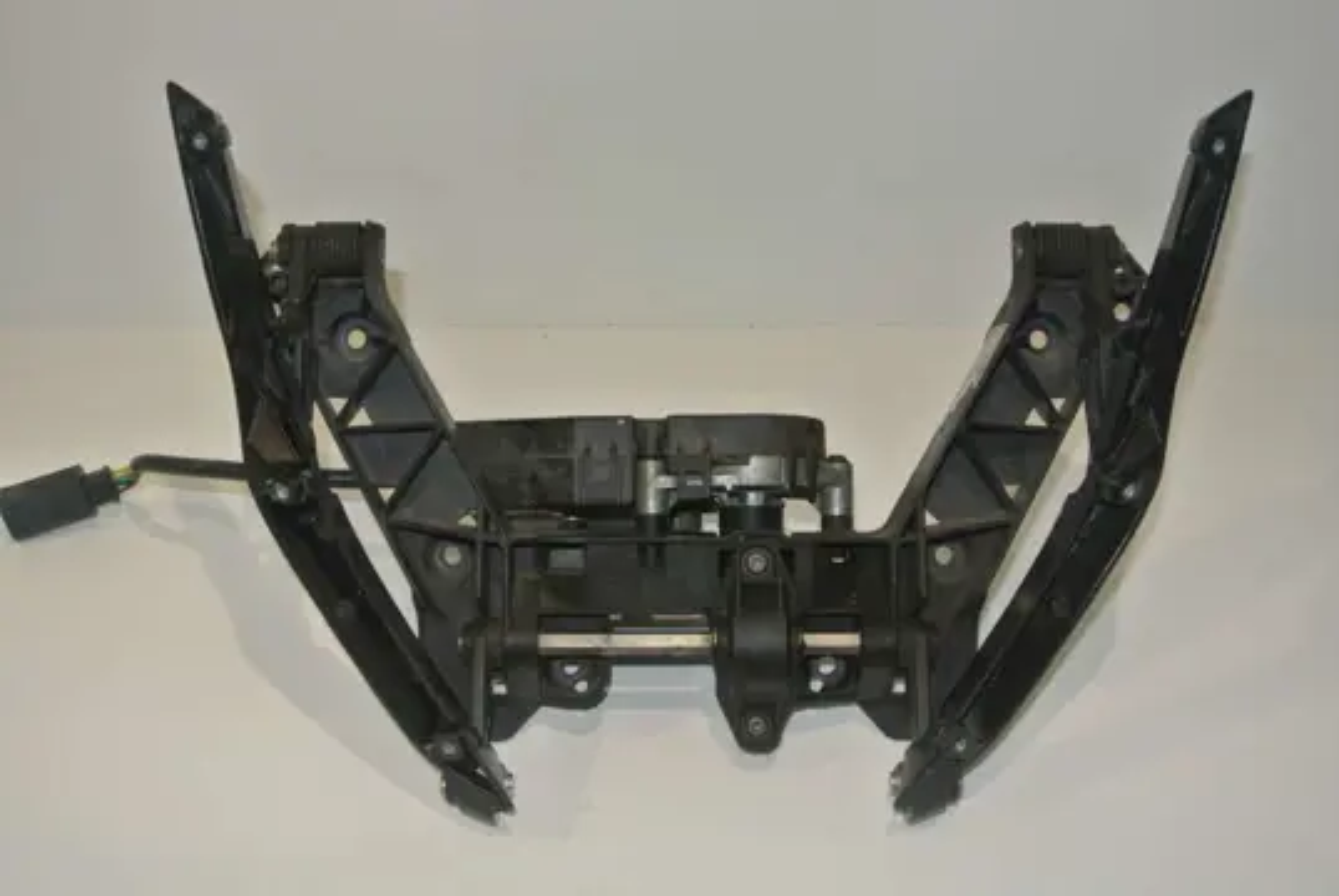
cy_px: 448
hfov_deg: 44.5
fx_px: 1638
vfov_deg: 30.6
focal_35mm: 44
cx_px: 670
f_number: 4.2
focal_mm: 16.3
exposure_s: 1/60
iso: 200
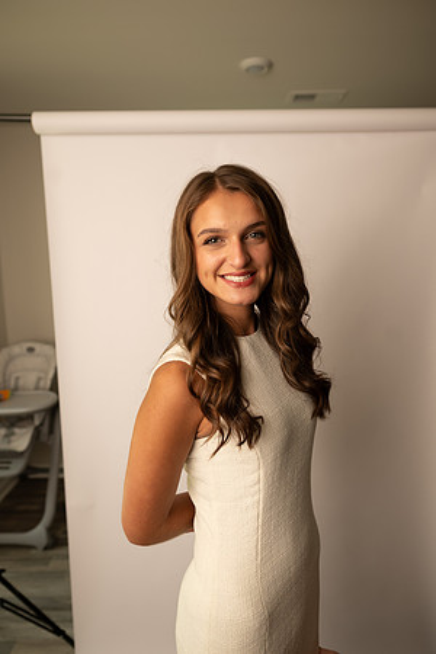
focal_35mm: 24
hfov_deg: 53.1
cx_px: 218
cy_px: 327
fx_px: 436
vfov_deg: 73.7
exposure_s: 1/160
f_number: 3.2
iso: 100
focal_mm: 24
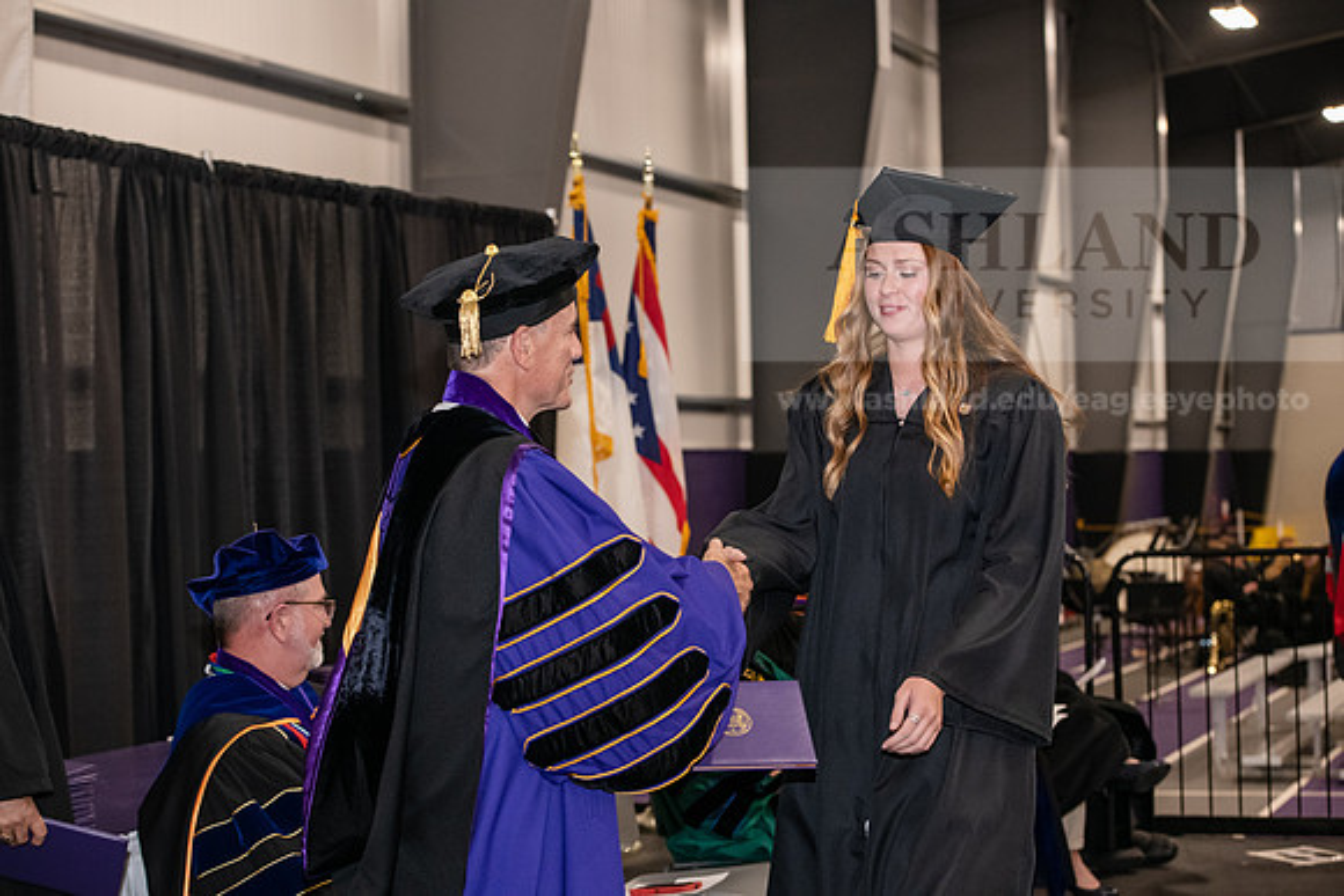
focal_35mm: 70
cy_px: 448
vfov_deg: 19.5
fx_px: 2614
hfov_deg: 28.8
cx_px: 672
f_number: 5
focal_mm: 70
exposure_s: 1/200
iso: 2500
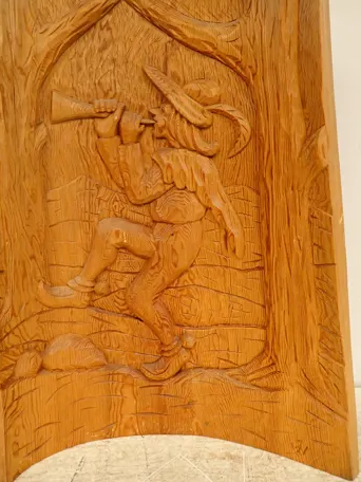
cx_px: 151
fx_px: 348
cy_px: 224
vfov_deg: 69.3
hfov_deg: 54.6
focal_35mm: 25
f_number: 2
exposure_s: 1/30
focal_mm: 3.33
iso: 500
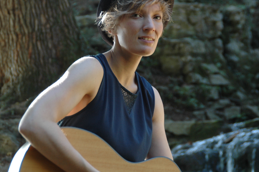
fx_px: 1075
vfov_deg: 9.1
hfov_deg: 13.7
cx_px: 124
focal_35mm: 150
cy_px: 60
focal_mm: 75
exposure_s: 1/50
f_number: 5.6
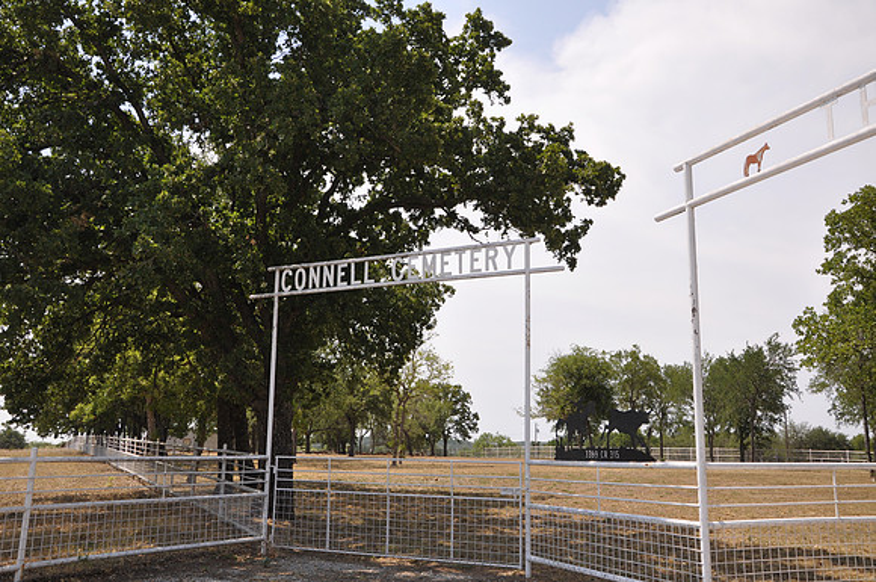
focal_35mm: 33
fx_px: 802
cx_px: 438
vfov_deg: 39.9
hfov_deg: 57.3
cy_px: 291
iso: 200
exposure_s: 1/200
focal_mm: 22
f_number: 7.1
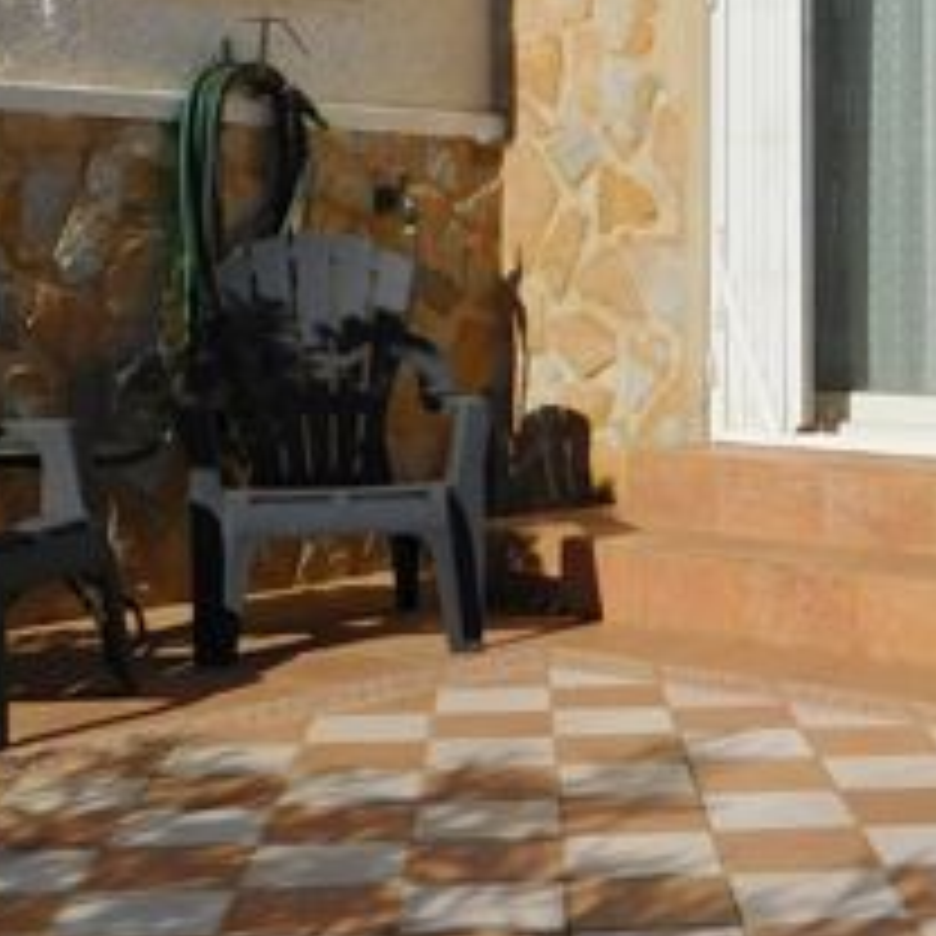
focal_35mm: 69
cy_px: 18
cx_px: 727
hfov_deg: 24.7
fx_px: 2111
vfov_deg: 24.0
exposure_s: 1/1250
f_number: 6
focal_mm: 4
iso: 125
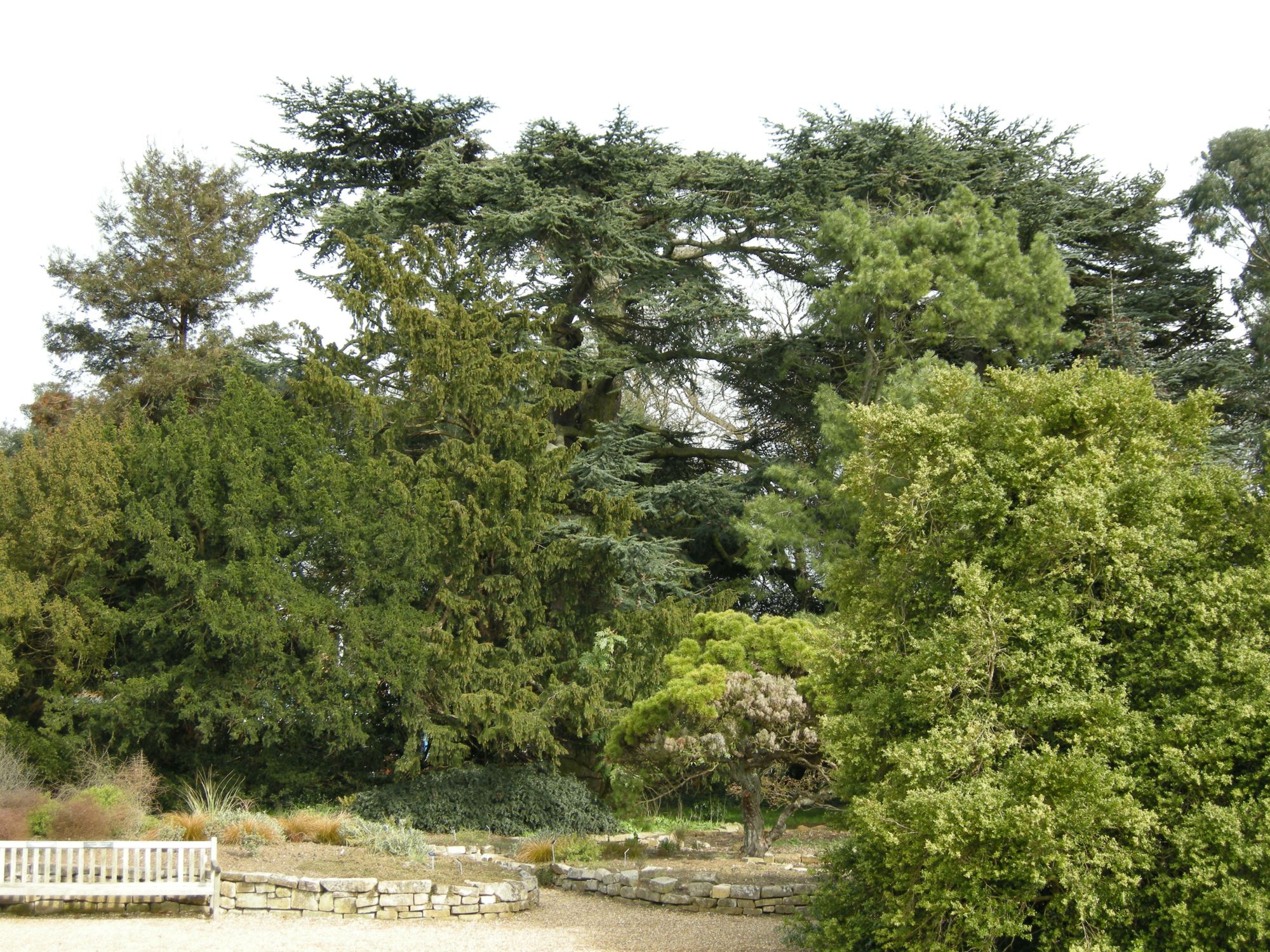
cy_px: 476
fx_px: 1724
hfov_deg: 40.4
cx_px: 635
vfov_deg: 30.9
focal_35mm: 47
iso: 64
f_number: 3.9
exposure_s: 1/155
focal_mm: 10.1
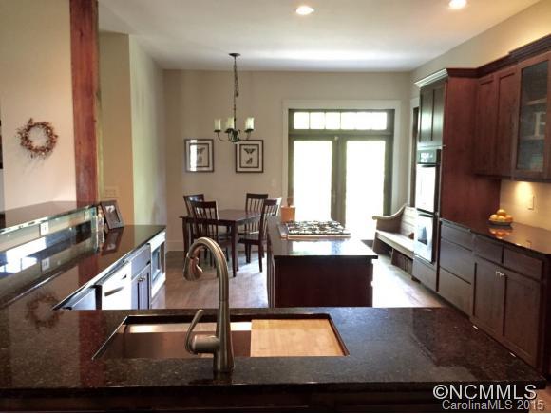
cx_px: 276
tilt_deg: -4.1
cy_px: 207
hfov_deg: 61.6
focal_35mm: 29
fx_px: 462
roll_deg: -0.8
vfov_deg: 48.3
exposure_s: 1/20
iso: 250
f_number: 2.2
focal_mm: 4.15
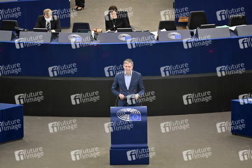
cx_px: 126
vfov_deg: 6.9
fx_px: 1400
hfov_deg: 10.3
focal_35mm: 200
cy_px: 84
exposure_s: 1/250
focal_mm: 200
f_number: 2.8
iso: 1000
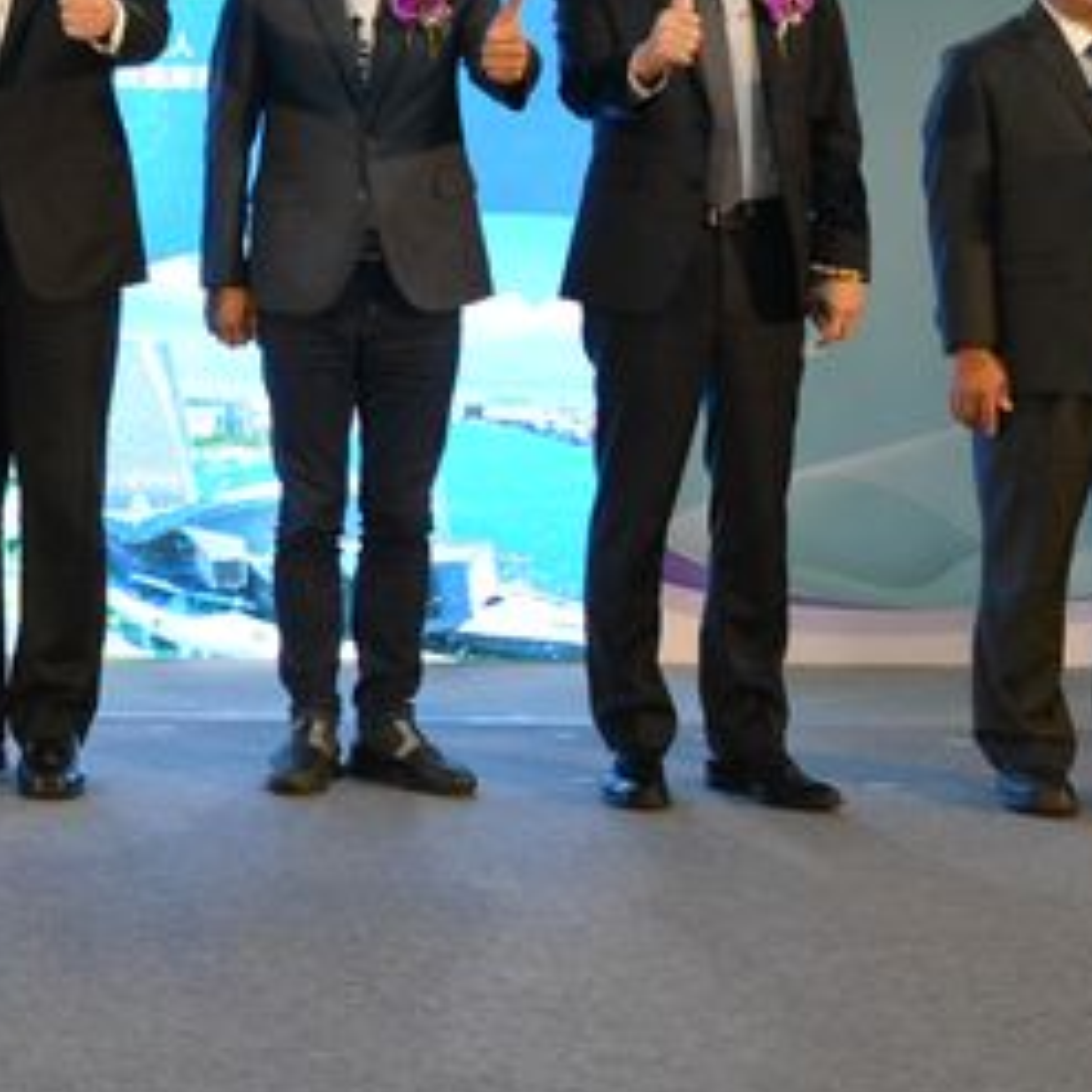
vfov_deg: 25.2
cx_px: -221
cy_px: 199
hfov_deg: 23.5
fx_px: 2391
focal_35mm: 67
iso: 2500
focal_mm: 18
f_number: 7.1
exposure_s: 1/160
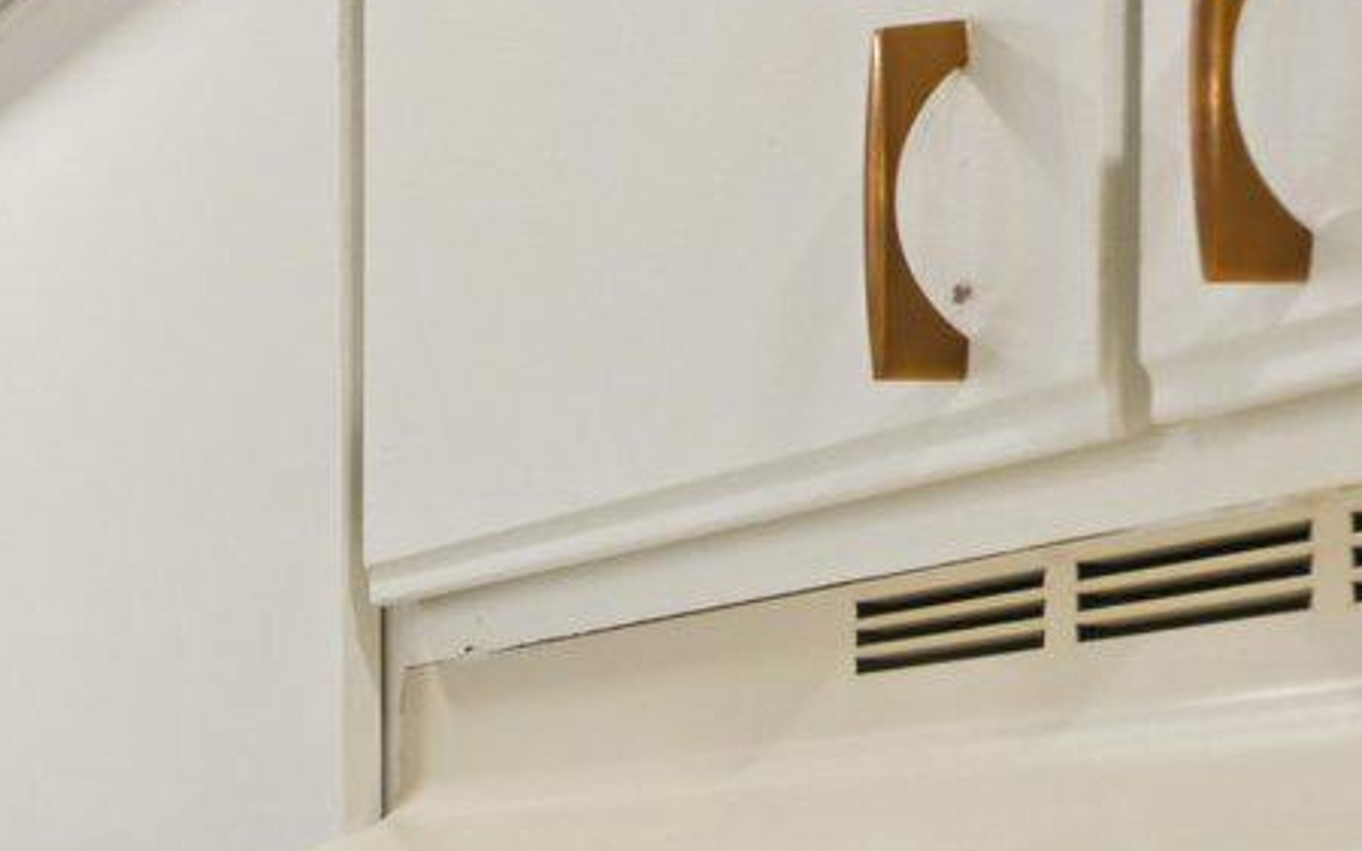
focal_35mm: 65
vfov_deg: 19.1
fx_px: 2412
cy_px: 959
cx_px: -1513
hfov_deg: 17.9
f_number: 8
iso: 360
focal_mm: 14
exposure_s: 1/15
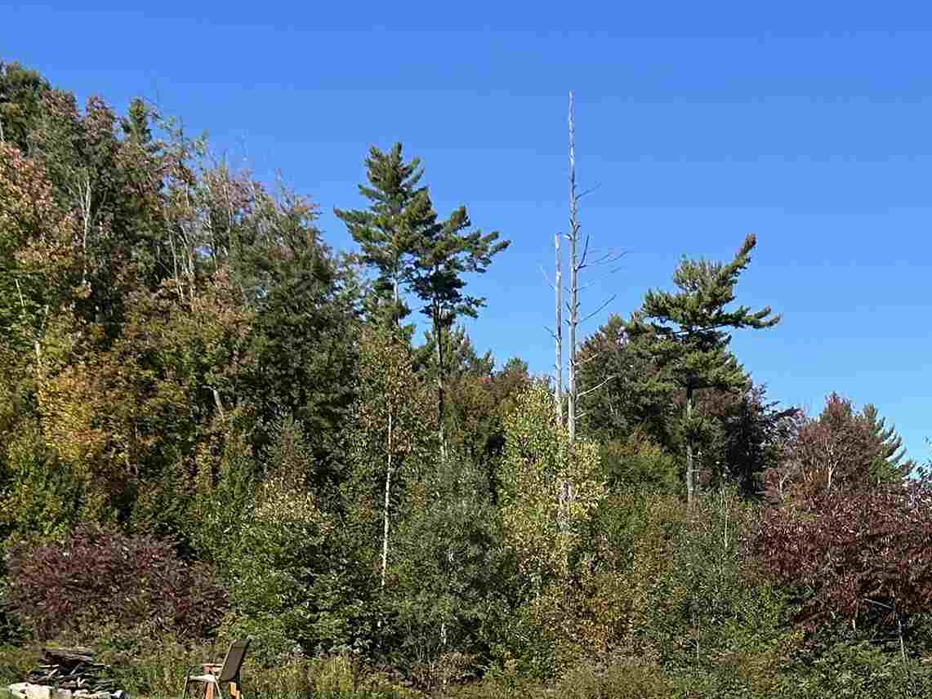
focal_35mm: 70
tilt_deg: -2.3
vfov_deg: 19.9
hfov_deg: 27.4
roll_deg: +2.2
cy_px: 808
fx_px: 1885
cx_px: 699
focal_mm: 5.7
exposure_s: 1/3356
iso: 50
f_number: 1.5
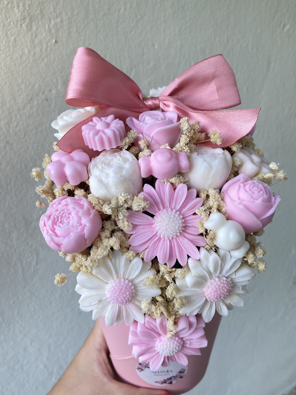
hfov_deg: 53.1
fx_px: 296
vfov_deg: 67.3
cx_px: 148
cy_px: 198
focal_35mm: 26
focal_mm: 4.25
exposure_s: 1/233
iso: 32
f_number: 1.8
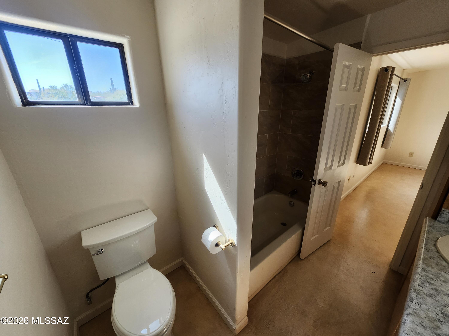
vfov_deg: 89.9
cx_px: 224
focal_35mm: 13
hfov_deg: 106.2
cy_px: 168
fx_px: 169
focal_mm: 1.74
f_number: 2.2
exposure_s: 1/120
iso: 64
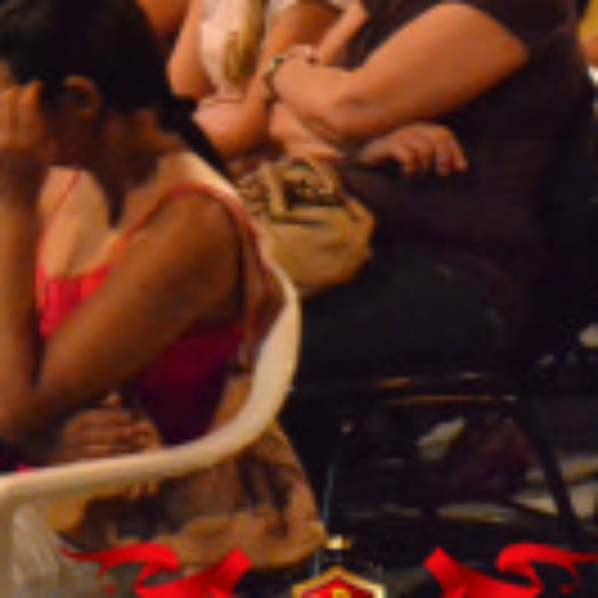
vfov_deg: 7.3
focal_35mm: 240
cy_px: 97
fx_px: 4691
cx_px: -445
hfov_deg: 7.1
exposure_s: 1/20
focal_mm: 50
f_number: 4.8
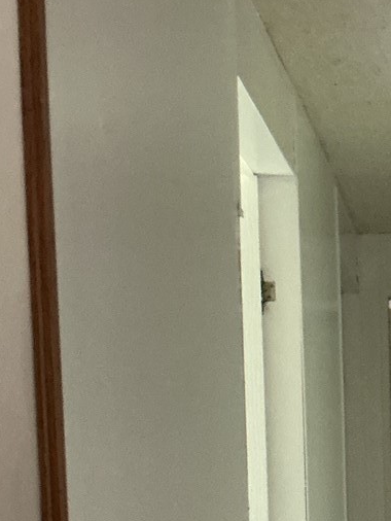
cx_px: 458
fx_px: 1655
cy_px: 729
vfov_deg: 16.6
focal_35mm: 110
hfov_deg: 13.1
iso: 250
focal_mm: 3
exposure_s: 1/30
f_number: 1.8
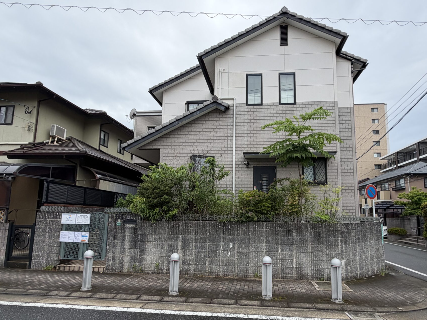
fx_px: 259
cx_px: 237
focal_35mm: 21
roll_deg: -0.8
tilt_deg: +8.2
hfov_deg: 78.7
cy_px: 182
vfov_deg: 63.2
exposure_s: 1/514
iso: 40
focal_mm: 2.22
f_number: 2.2
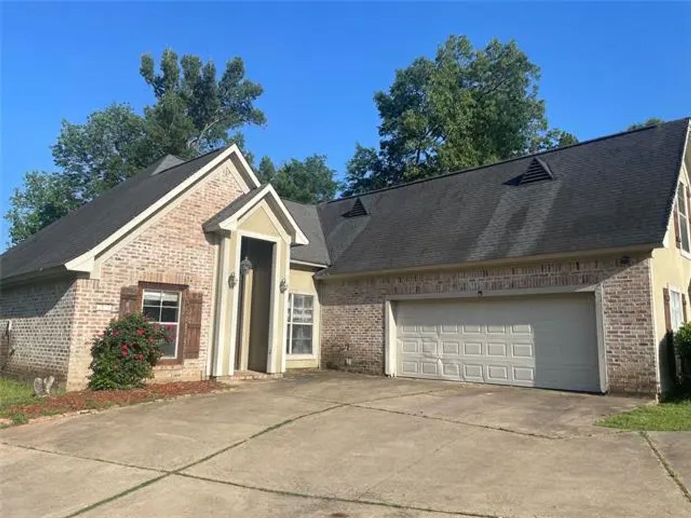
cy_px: 259
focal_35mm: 26
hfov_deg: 67.3
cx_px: 346
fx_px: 519
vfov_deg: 53.1
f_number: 1.6
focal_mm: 4.2
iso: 32
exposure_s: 1/3401
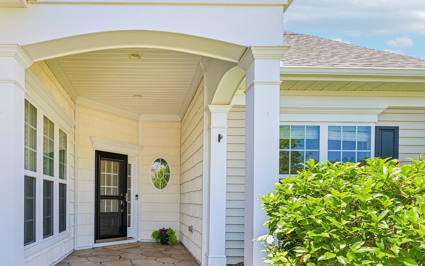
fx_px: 290
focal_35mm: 25
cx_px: 144
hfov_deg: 70.6
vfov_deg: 47.4
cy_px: 201
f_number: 8
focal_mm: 16
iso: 100
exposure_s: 1/80
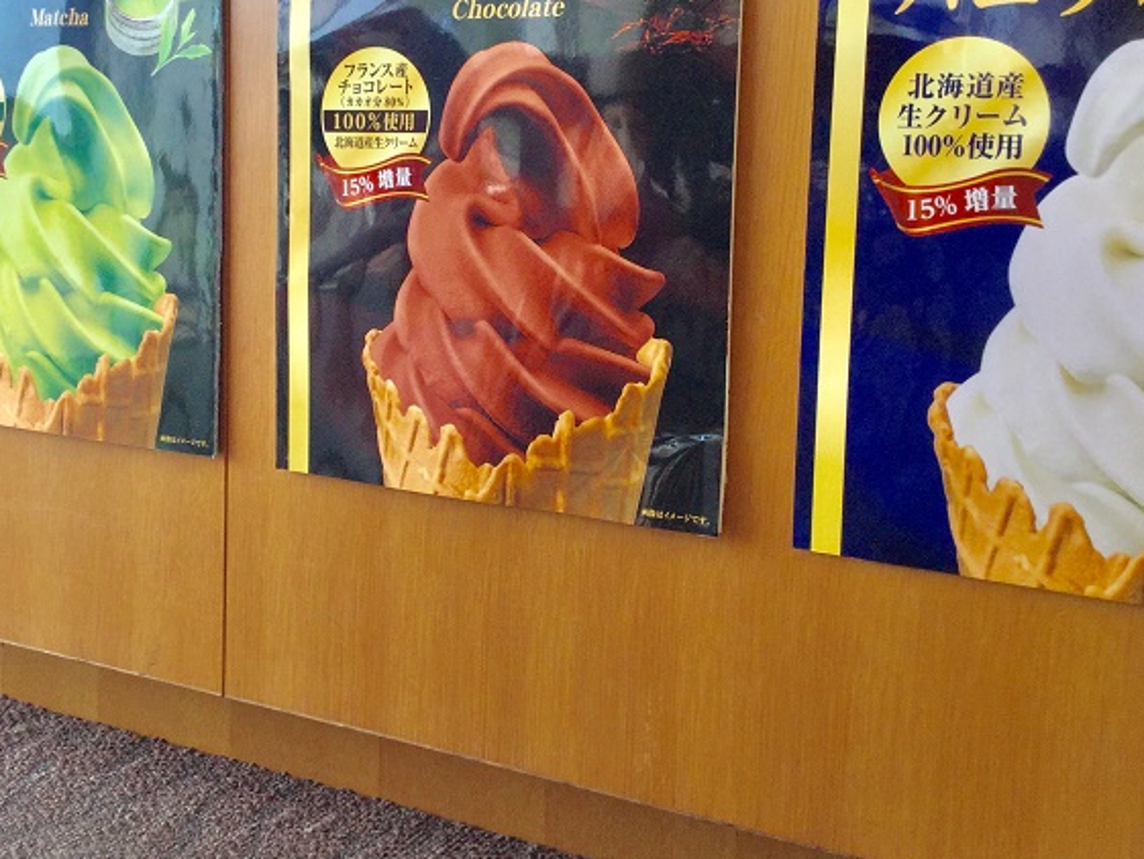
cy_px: 303
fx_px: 1487
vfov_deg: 32.0
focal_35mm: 45
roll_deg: -1.7
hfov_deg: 42.0
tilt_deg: -6.6
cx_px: 486
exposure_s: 1/120
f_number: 2.4
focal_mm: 3.3
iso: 25
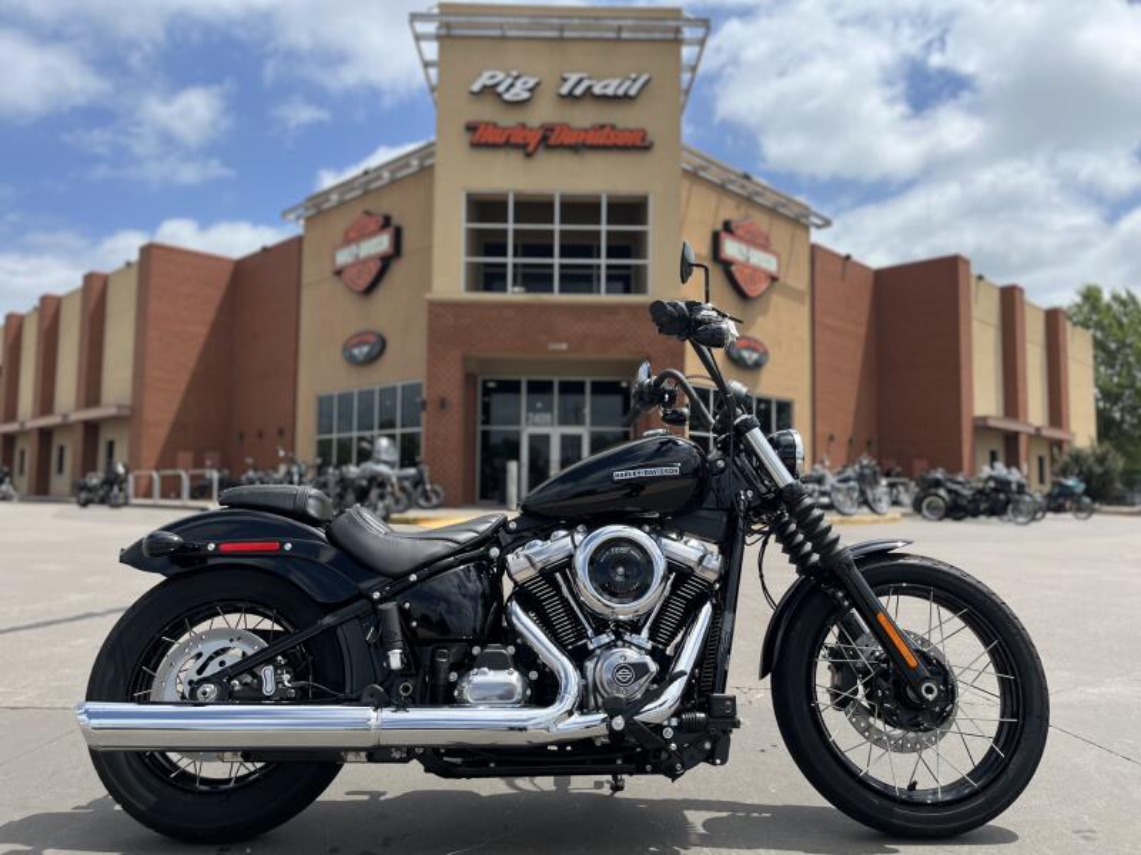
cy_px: 428
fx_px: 857
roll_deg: -0.8
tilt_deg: +4.6
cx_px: 570
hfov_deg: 67.3
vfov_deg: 53.1
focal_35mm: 26
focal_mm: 5.1
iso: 50
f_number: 1.6
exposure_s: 1/3135
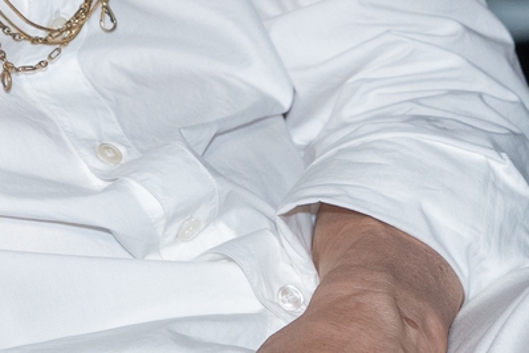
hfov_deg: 3.8
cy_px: -412
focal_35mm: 546
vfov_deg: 2.5
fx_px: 8023
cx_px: -111
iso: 800
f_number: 2.8
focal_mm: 85
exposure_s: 1/160
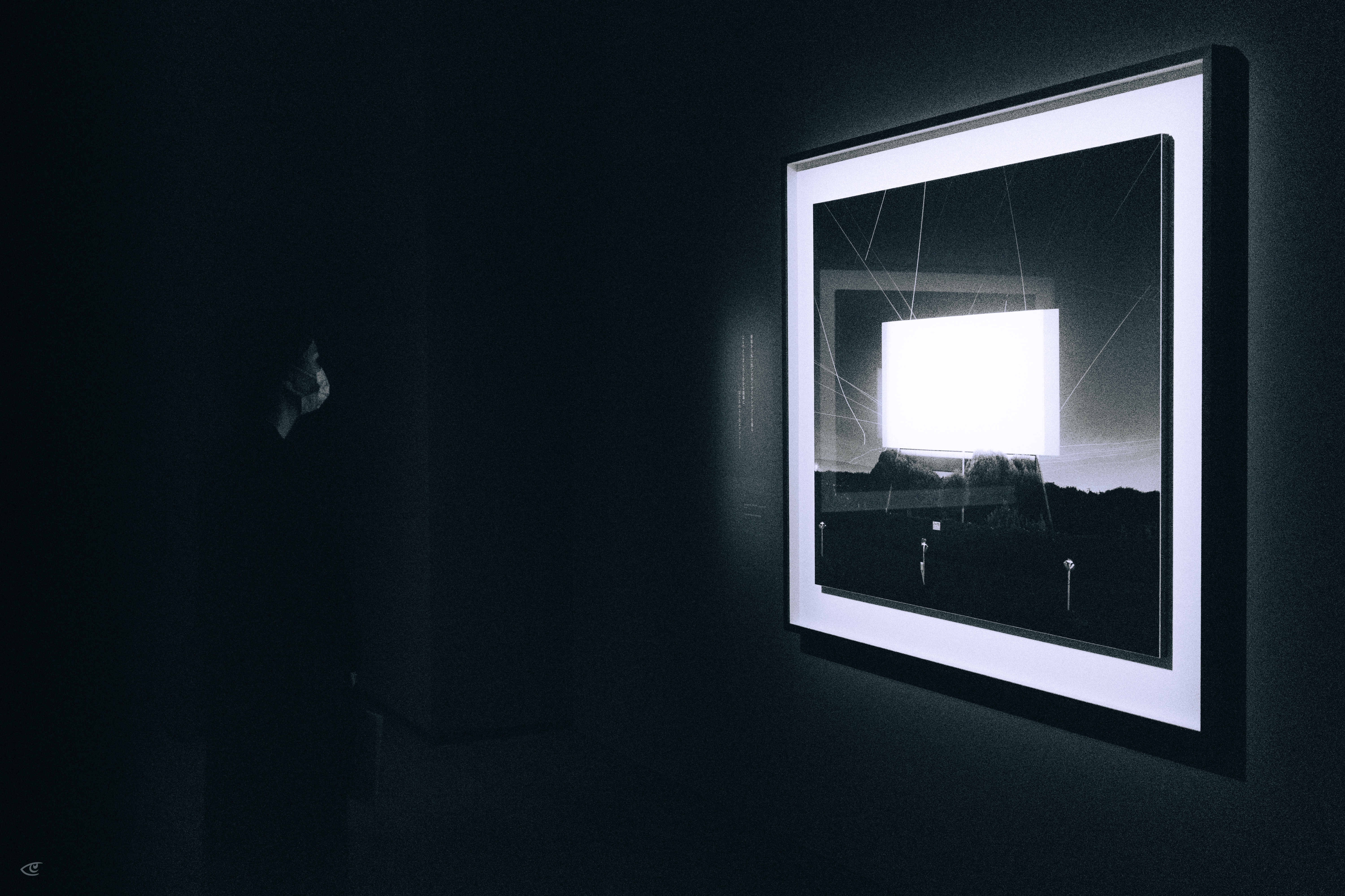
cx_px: 672
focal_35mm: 40
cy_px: 448
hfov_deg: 48.5
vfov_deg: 33.4
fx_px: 1494
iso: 16000
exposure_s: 1/320
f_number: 2.8
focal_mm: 26
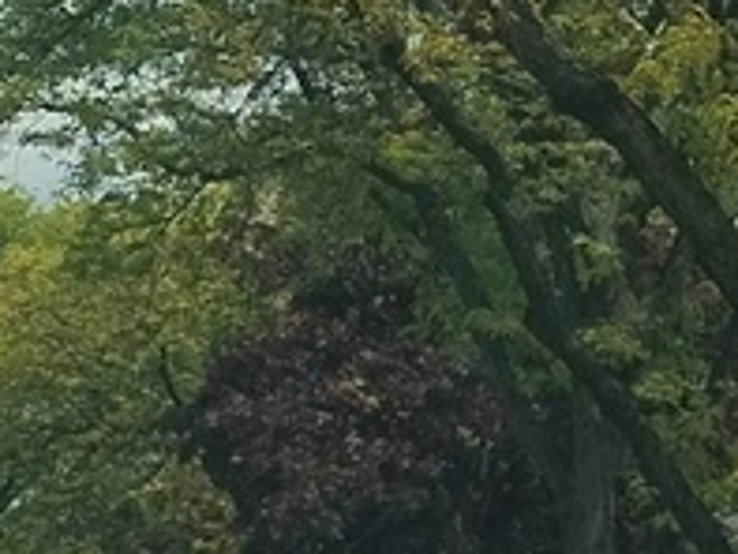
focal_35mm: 183
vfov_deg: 7.9
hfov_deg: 9.2
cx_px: 1985
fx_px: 3904
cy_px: -382
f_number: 1.7
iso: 100
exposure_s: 1/5296
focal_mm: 4.71
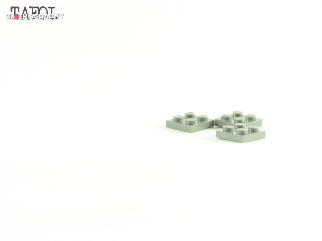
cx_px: 161
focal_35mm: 128
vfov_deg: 11.6
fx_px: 1191
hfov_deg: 15.4
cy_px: 120
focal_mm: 21.2
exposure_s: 1/60
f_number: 4
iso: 400
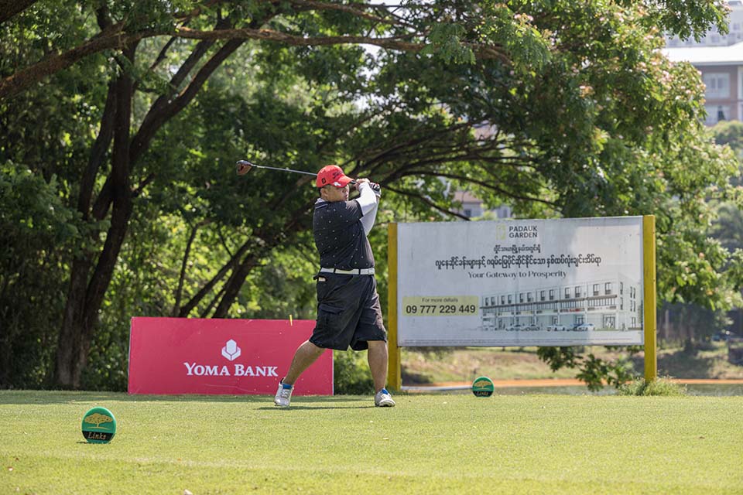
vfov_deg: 15.7
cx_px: 372
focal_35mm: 87
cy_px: 248
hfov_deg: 23.4
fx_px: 1795
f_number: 3.5
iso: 1000
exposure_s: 1/3200
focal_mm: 87
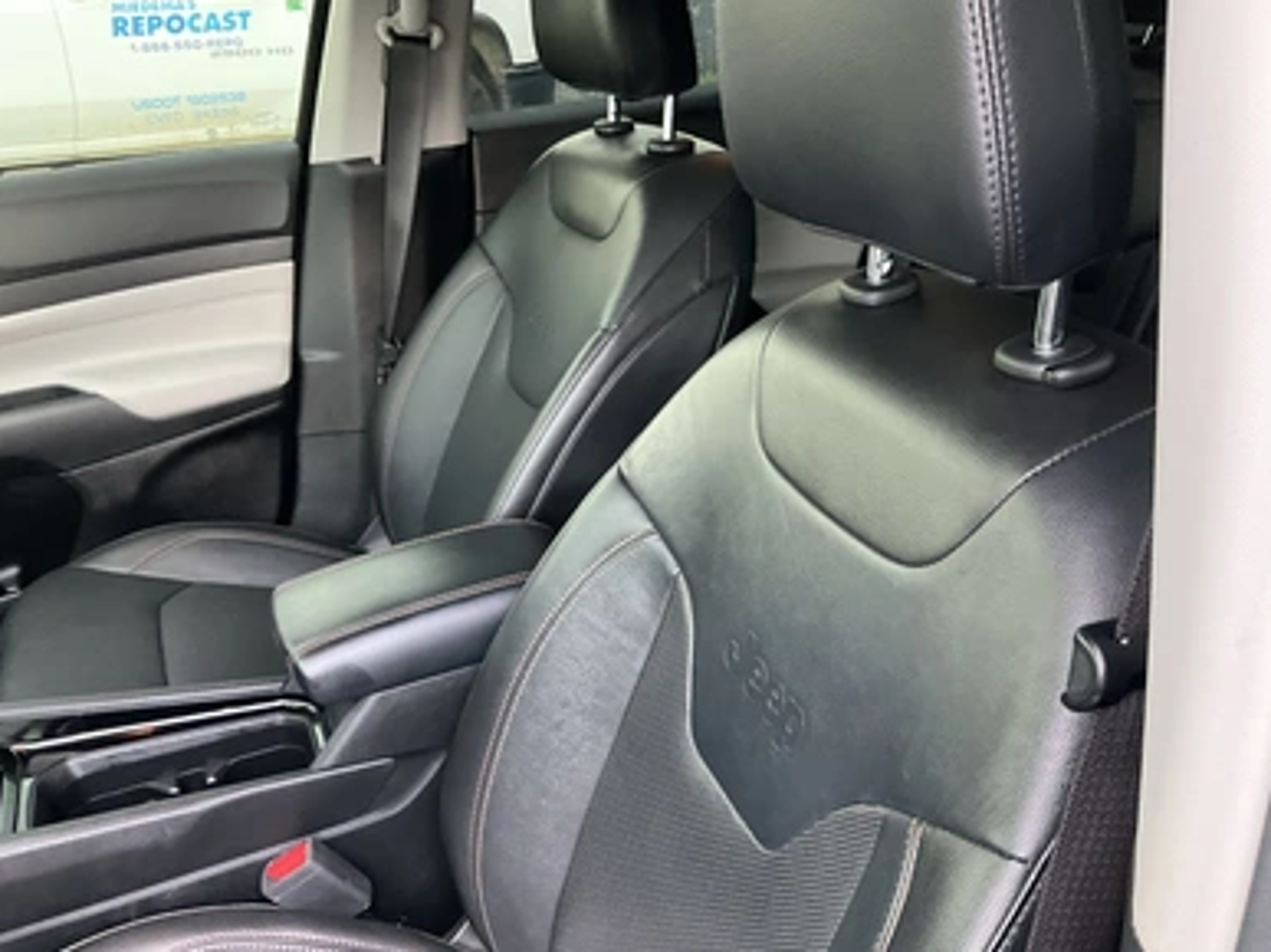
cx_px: 647
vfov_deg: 46.8
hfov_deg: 60.0
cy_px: 489
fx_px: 1101
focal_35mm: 30
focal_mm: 3
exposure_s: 1/49
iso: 320
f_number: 1.8
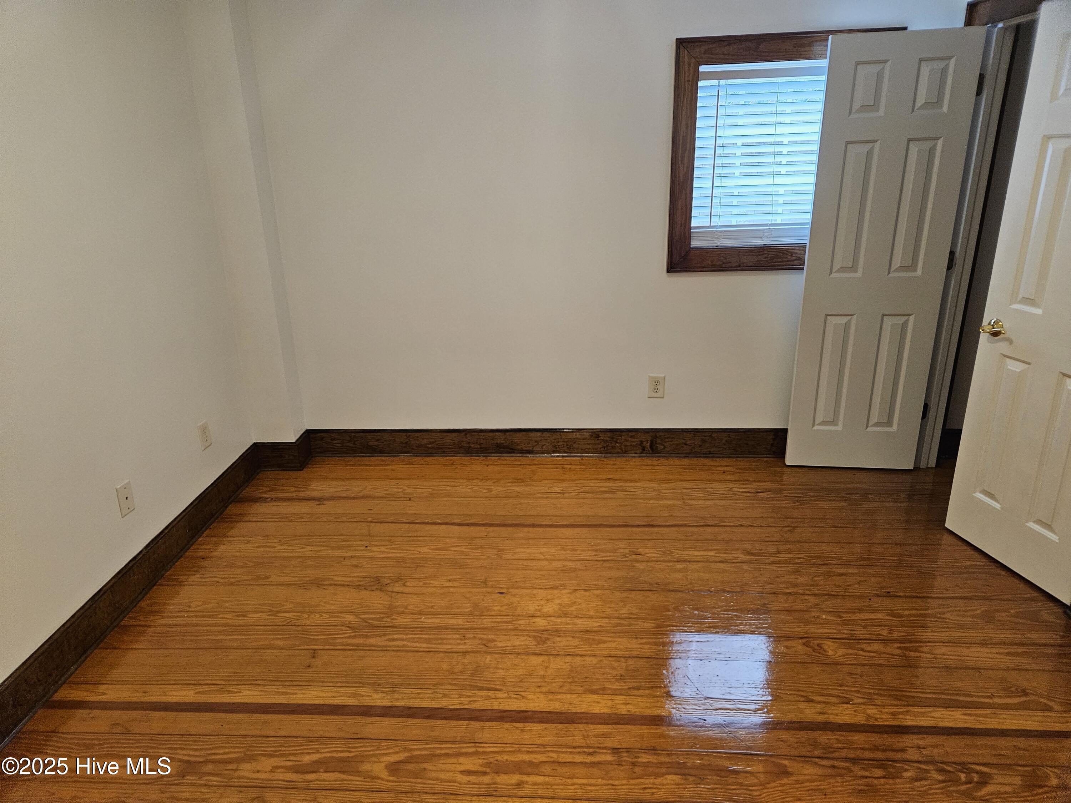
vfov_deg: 58.9
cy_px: 402
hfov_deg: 73.9
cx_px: 536
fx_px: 712
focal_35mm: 23
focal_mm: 5.4
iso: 640
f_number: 1.8
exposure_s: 1/120
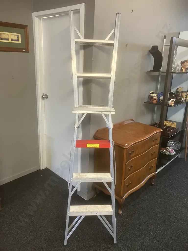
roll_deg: -3.9
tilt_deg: -16.4
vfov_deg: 63.4
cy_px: 126
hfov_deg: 49.7
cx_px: 94
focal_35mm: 28
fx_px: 203
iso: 160
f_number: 1.8
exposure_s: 1/50
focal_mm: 3.99
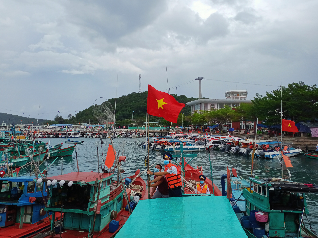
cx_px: 159
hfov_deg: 63.4
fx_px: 257
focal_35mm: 28
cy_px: 119
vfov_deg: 49.7
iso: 112
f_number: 1.8
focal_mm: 4.05
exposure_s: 1/2070
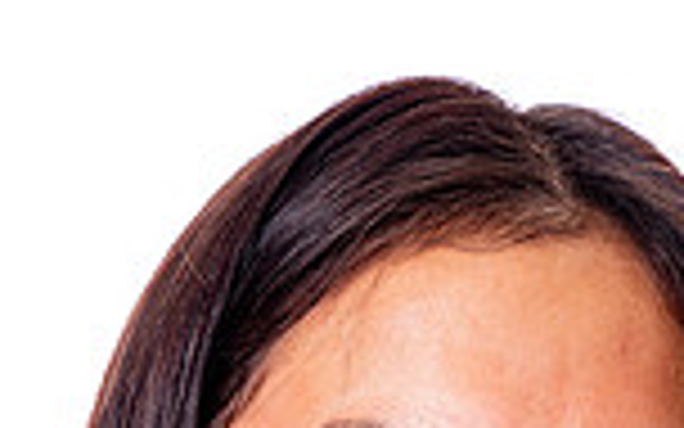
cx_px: 369
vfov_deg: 6.4
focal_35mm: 199
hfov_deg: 10.5
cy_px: 942
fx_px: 3710
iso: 400
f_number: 8
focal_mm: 66
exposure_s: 1/160
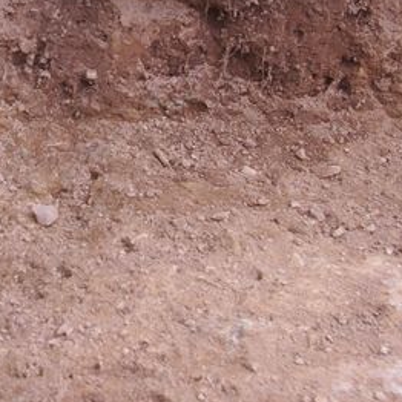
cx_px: -26
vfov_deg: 16.8
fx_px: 1340
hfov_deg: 16.6
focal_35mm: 102
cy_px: 48
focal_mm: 28
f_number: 5.6
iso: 200
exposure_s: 1/125
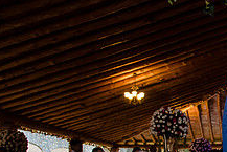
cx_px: 292
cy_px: 126
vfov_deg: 20.1
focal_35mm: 67
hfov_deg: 25.9
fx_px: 423
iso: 2000
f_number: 7.1
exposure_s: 1/100
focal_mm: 24
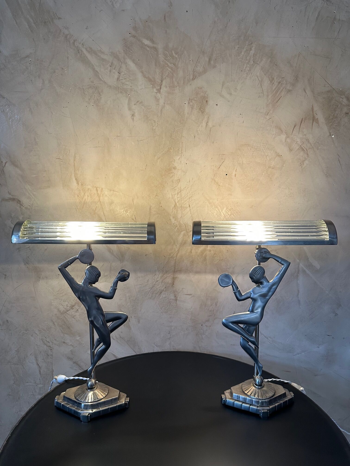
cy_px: 233
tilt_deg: -9.7
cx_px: 175
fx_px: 324
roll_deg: -0.7
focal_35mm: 24
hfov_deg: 56.8
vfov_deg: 71.6
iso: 160
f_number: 1.78
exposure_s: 1/121
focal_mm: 6.86
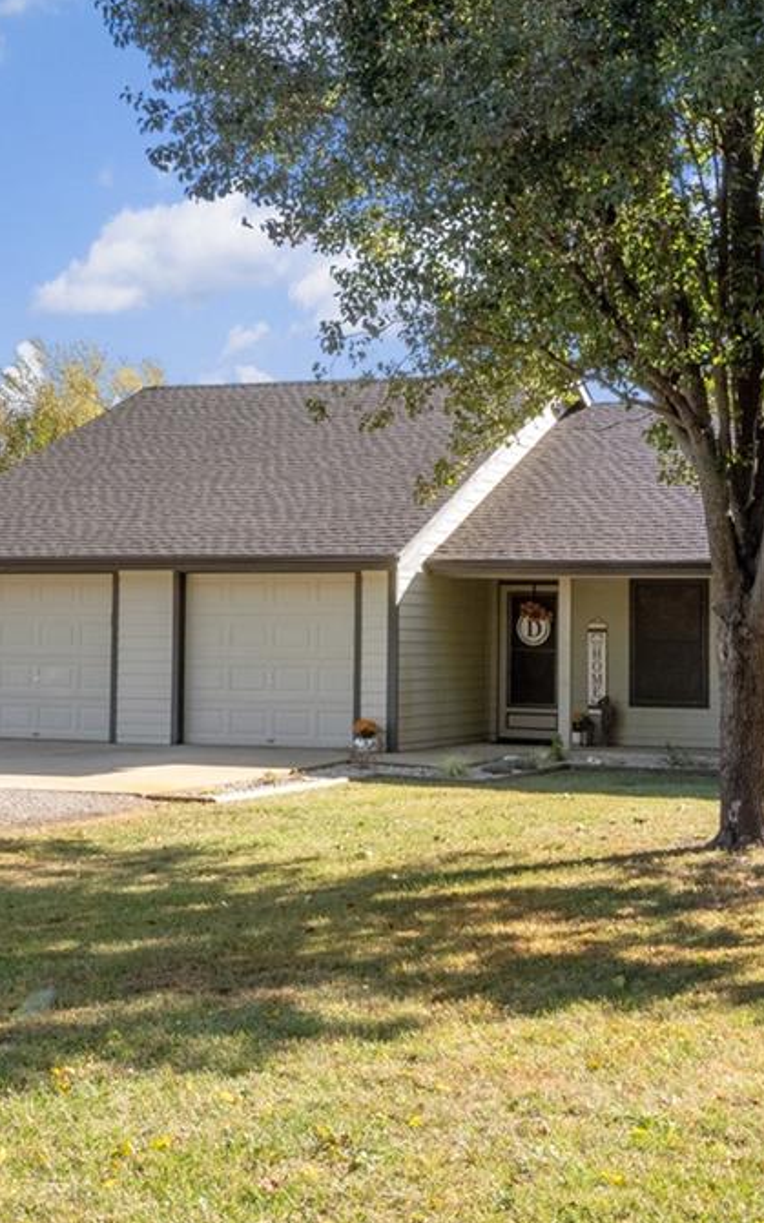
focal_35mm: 56
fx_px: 1867
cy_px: 611
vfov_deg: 36.3
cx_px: 521
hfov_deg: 23.0
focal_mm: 18
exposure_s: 1/60
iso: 400
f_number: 16
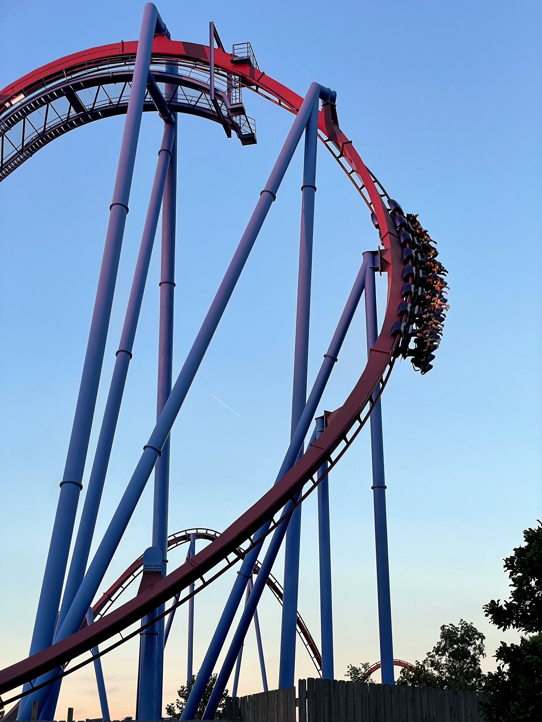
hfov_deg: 28.0
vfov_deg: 36.8
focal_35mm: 52
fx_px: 1086
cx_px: 271
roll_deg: -0.4
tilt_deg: +21.1
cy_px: 361
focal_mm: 6
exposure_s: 1/99
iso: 32
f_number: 2
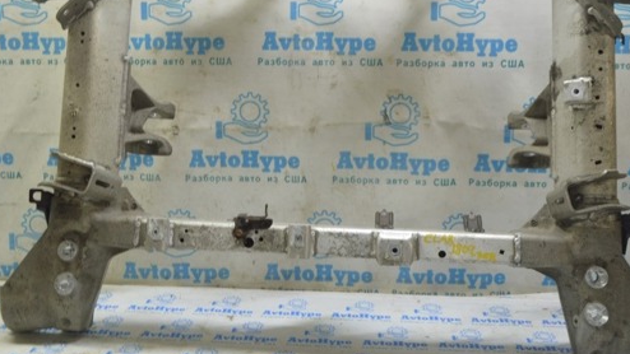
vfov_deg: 27.8
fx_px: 713
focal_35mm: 43
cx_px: 312
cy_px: 122
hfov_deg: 47.7
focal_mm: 21
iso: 400
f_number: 5.6
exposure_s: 1/20
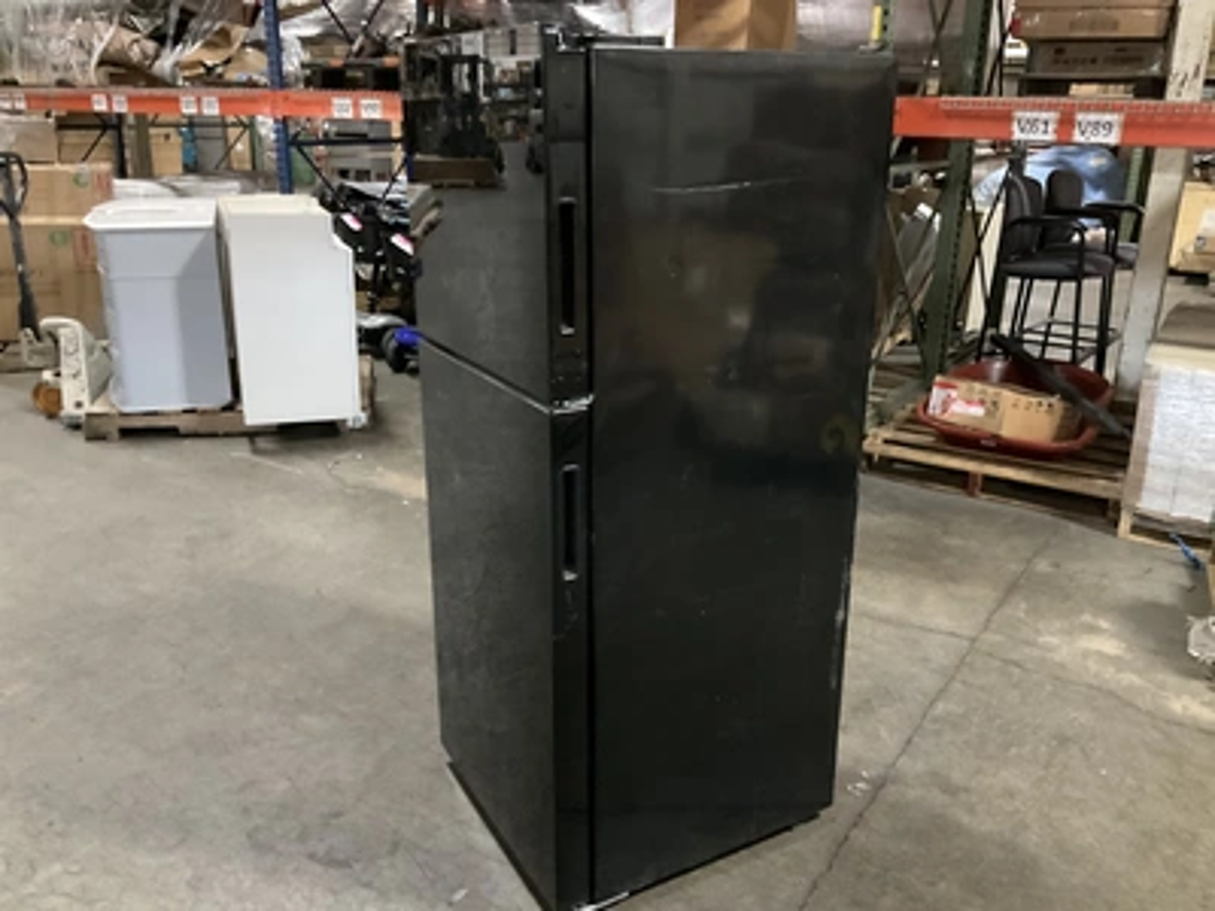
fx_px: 1018
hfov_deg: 61.7
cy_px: 456
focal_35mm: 29
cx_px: 608
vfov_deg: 48.2
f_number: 1.8
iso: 500
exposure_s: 1/24
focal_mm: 3
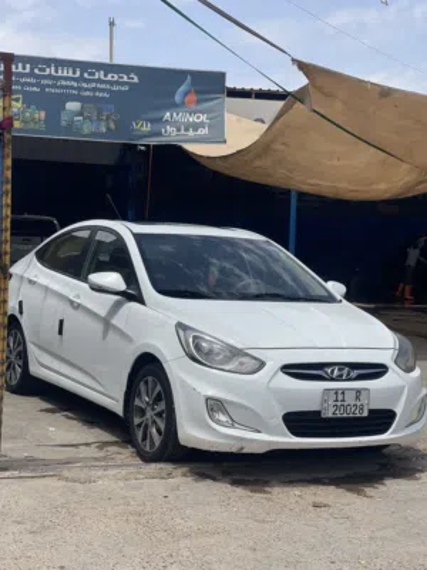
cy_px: 285
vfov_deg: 30.3
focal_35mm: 64
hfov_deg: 22.9
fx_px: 1053
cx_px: 214
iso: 32
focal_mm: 7.5
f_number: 2.2
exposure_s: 1/2179
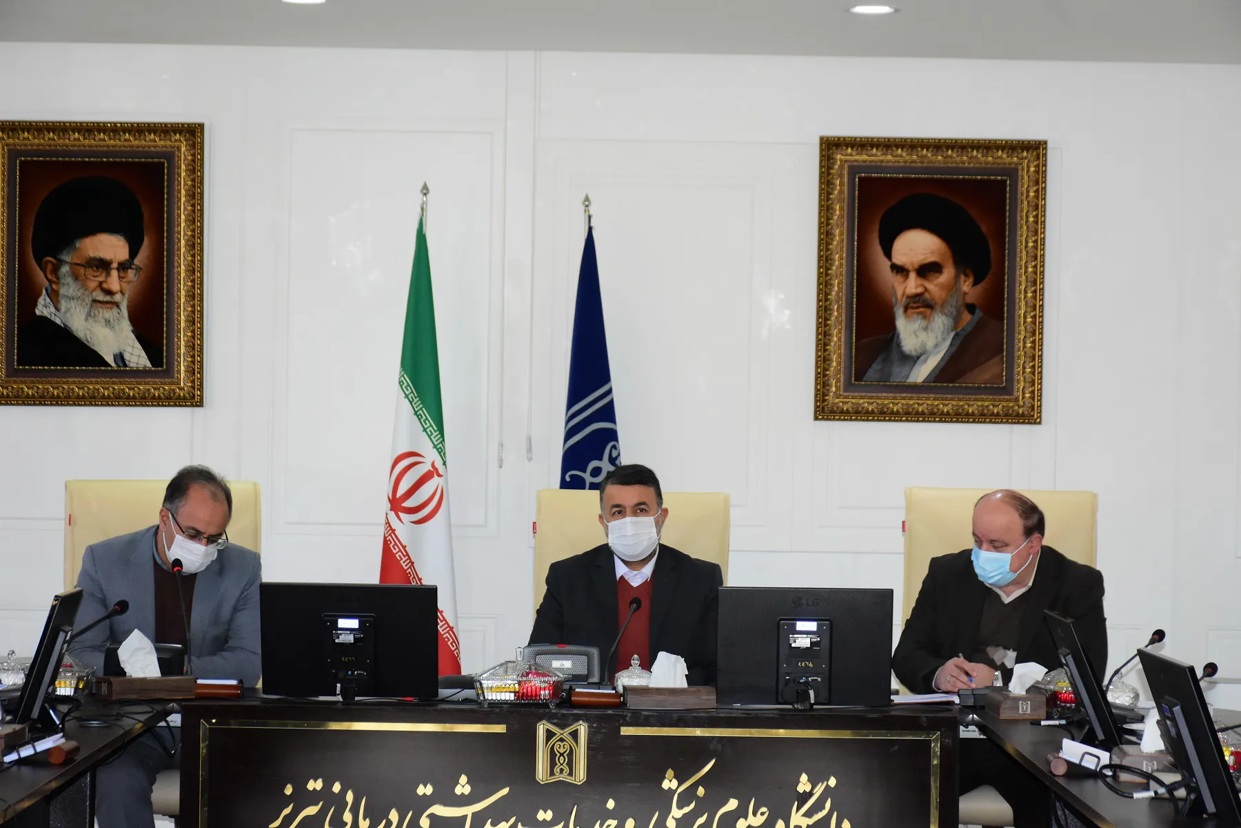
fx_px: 3206
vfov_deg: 14.7
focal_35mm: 93
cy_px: 414
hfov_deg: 21.9
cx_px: 620
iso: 2000
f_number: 6.3
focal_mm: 62
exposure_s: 1/250
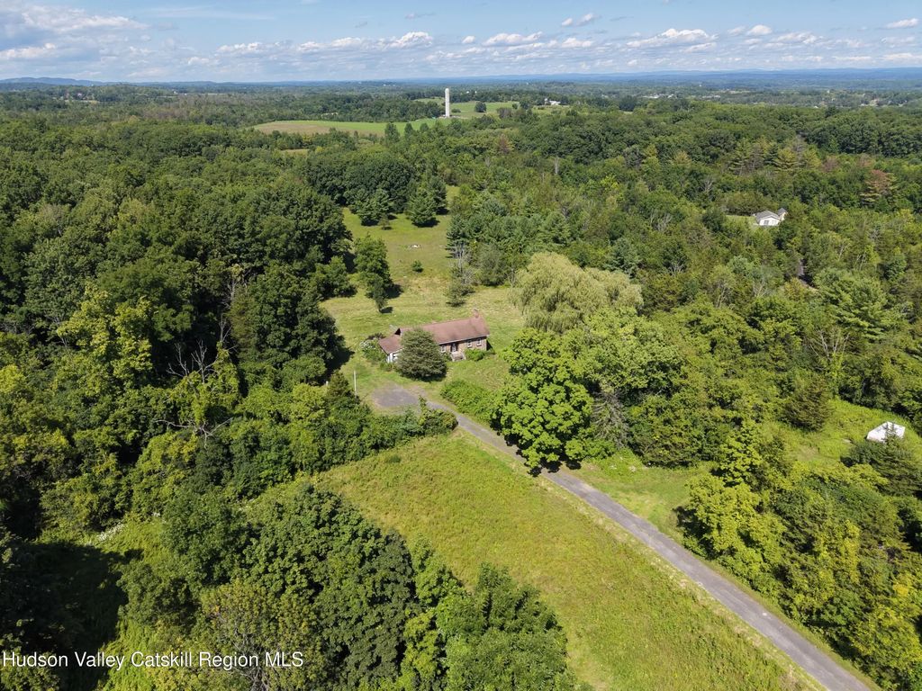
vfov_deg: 56.8
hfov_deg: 71.6
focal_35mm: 24
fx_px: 639
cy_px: 346
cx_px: 461
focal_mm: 8.67
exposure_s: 1/5000
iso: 240
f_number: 1.8
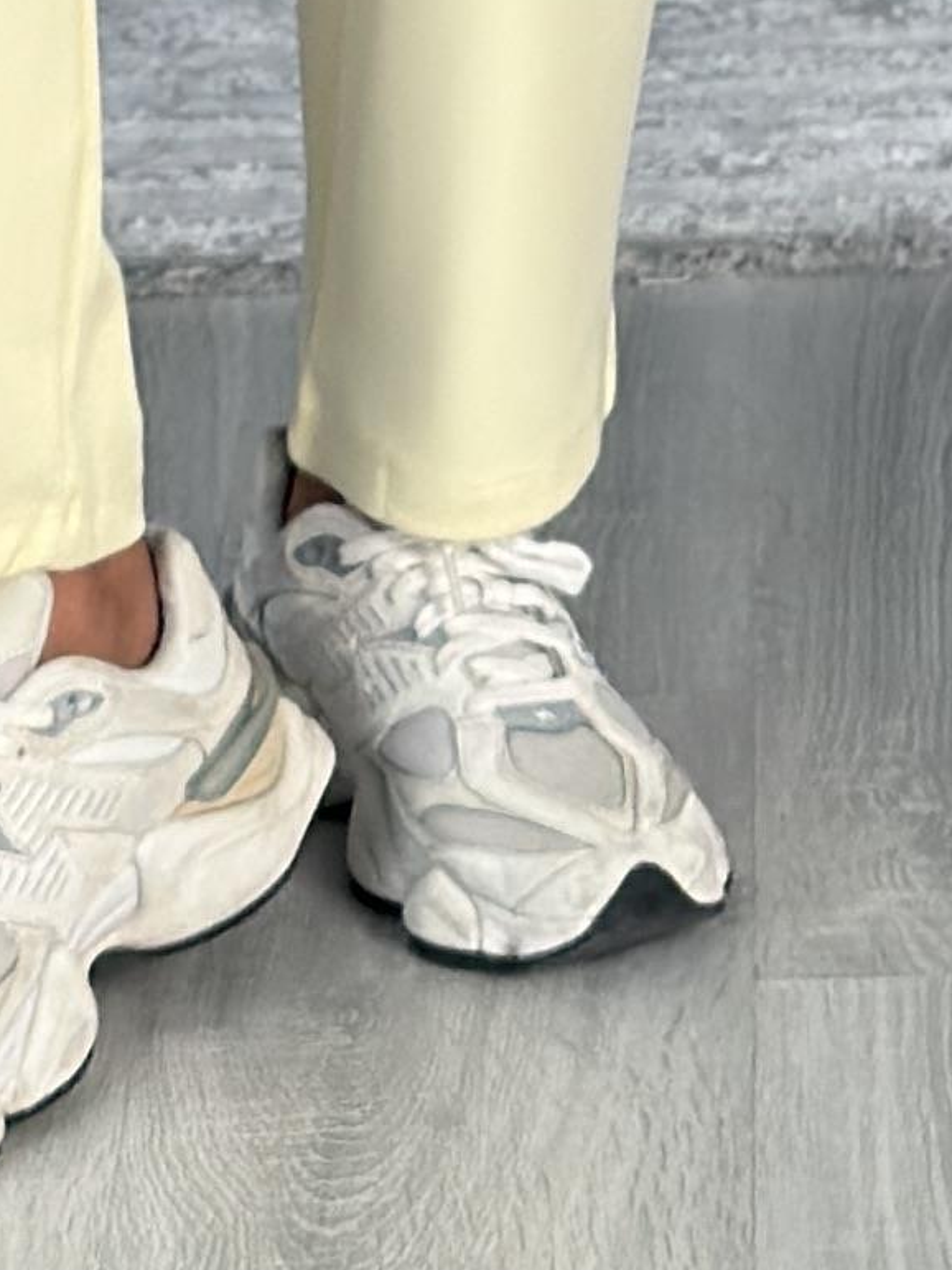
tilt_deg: -20.4
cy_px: -1708
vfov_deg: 7.4
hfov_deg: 5.9
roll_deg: +2.3
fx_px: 9206
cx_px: 240
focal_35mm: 251
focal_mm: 6.86
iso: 80
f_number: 1.78
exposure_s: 1/207
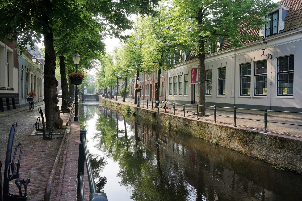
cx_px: 151
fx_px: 201
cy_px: 100
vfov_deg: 53.0
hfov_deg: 73.8
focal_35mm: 24
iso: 100
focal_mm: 16
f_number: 6.3
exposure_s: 1/80
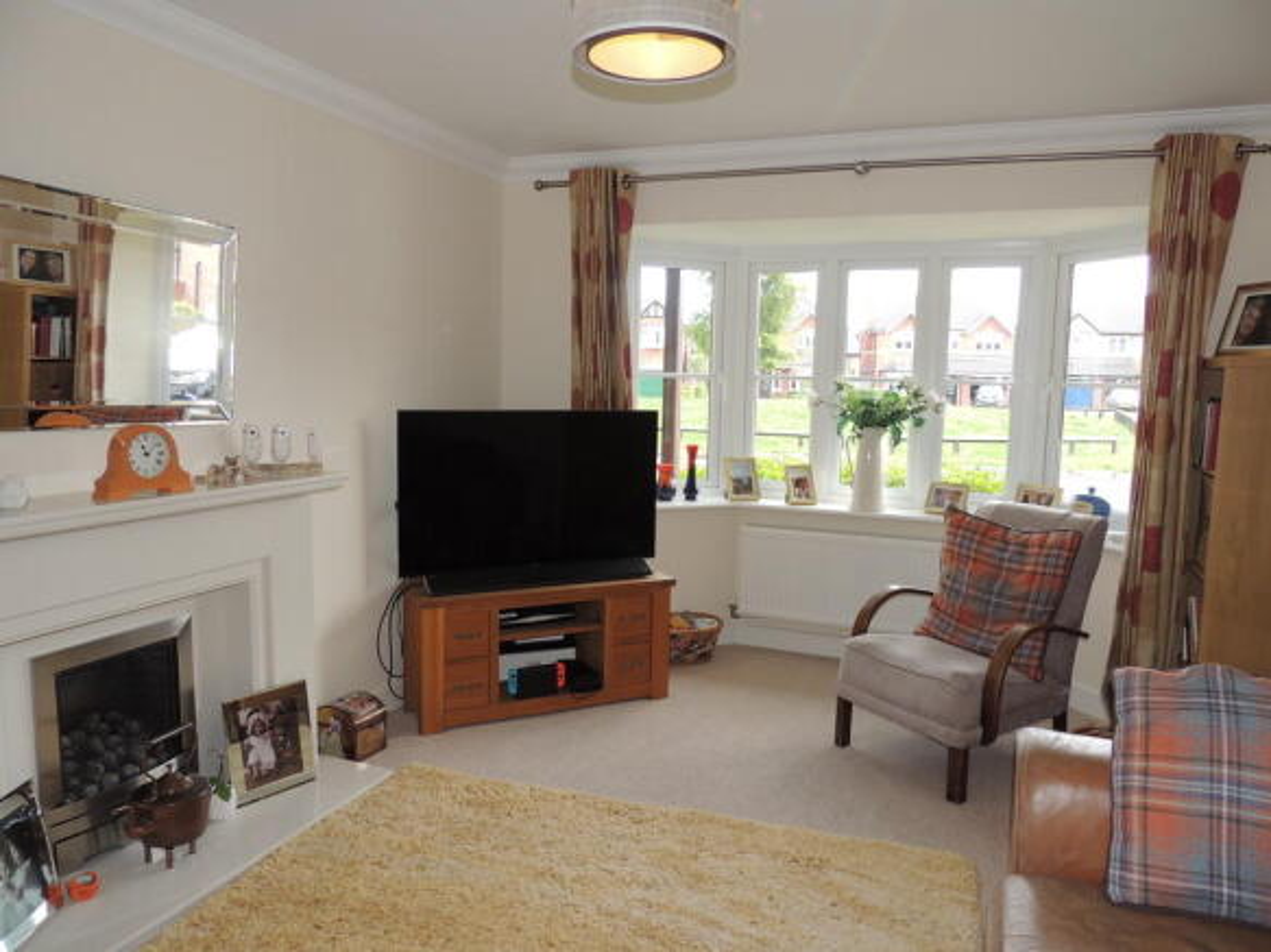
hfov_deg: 71.6
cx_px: 636
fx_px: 881
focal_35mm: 24
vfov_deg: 56.8
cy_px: 476
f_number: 3
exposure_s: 1/60
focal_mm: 4.3
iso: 100
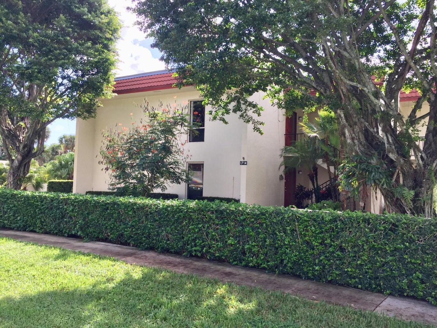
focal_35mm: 29
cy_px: 164
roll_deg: -2.3
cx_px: 218
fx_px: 366
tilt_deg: +2.1
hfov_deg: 61.7
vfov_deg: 48.2
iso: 32
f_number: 2.2
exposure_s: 1/534
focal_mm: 4.15
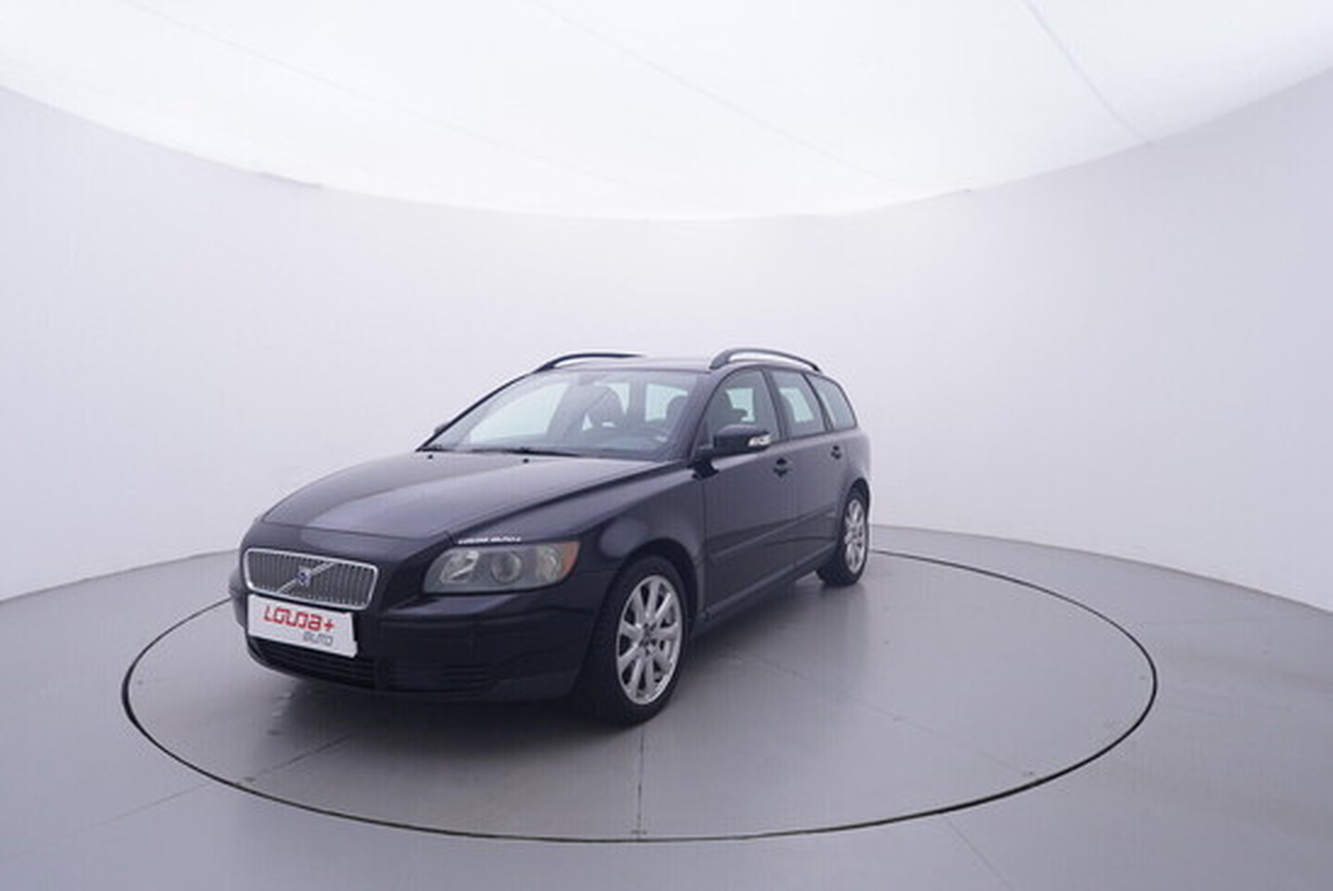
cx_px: 666
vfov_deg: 56.2
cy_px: 446
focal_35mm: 22
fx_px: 834
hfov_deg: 77.3
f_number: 5
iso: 200
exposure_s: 1/80
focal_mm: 15
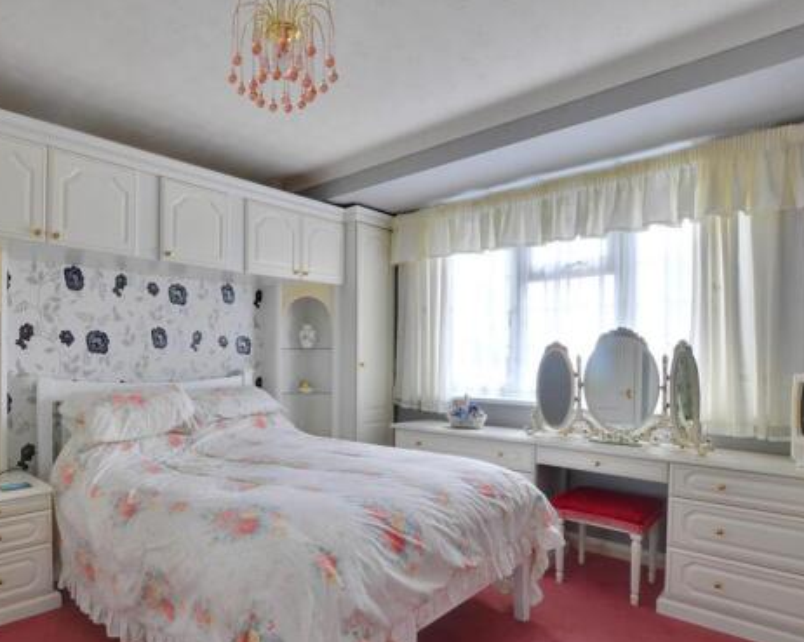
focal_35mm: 20
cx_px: 294
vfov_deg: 67.8
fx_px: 476
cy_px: 363
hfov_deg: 78.7
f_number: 11
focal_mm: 10
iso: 400
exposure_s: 1/13
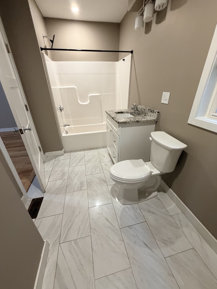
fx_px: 117
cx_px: 108
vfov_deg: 102.1
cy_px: 144
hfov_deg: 85.7
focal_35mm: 14
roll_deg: +2.0
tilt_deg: -25.4
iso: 320
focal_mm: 2.22
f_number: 2.2
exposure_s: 1/60
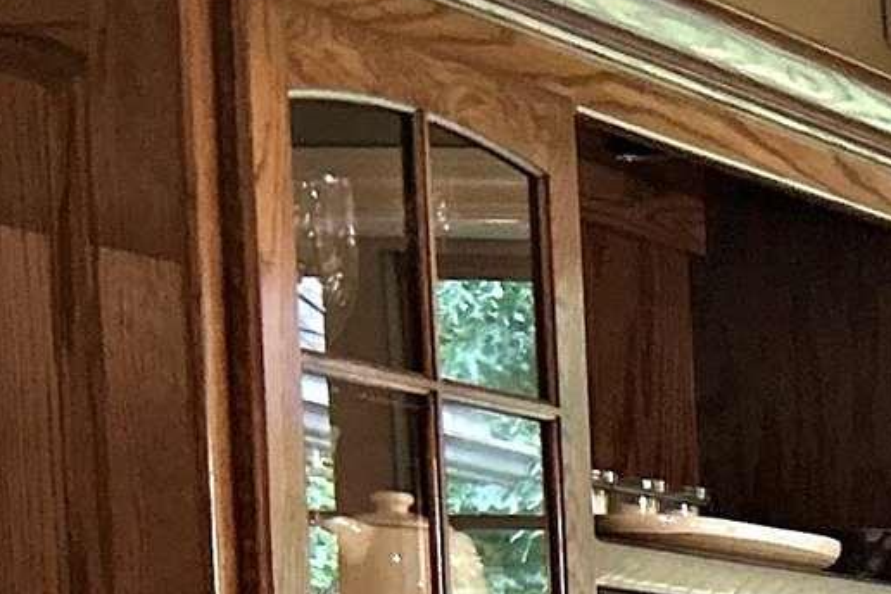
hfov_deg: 10.0
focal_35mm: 161
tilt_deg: -4.3
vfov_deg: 8.1
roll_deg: +0.6
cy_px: 1160
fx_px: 3984
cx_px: 2557
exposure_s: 1/120
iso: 125
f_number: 1.5
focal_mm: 5.7
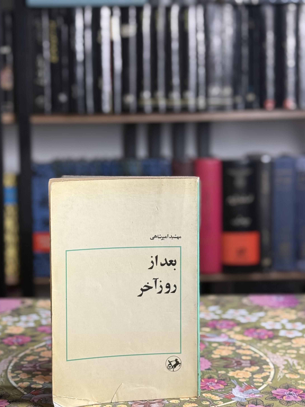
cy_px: 172
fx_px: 787
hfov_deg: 21.9
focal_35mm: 67
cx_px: 126
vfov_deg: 28.9
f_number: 1.78
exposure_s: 1/100
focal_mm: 6.76
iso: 80
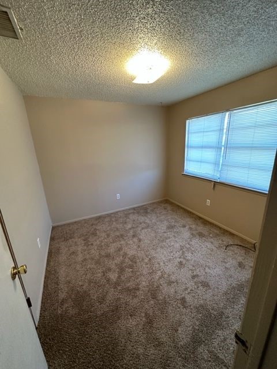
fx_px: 149
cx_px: 138
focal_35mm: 14
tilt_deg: -14.3
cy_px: 184
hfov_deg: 85.7
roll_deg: +2.7
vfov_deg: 102.1
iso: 250
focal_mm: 2.22
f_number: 2.2
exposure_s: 1/60
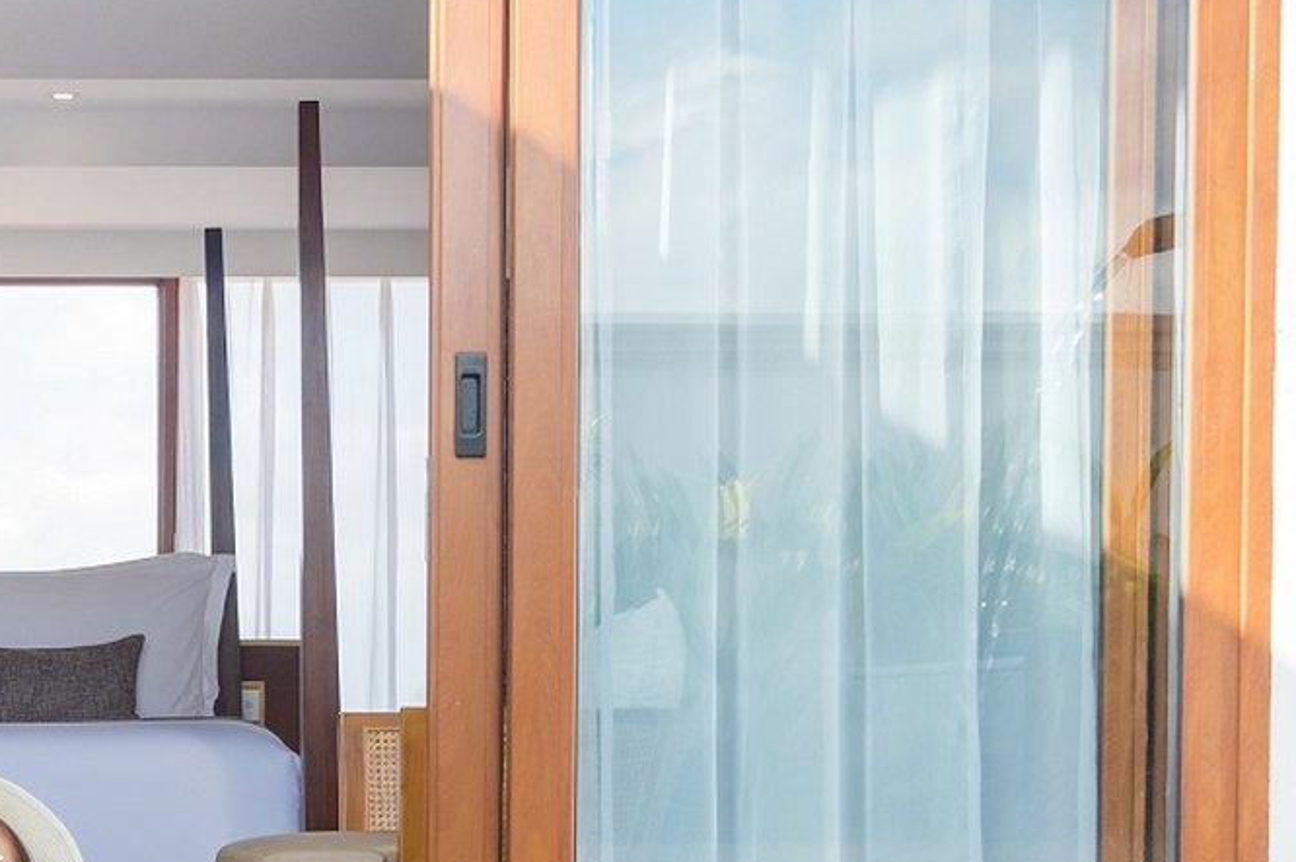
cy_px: 857
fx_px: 3417
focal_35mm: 95
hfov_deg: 20.4
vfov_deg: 14.2
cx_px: -154
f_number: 4
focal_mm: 26.5
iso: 200
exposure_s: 1/200
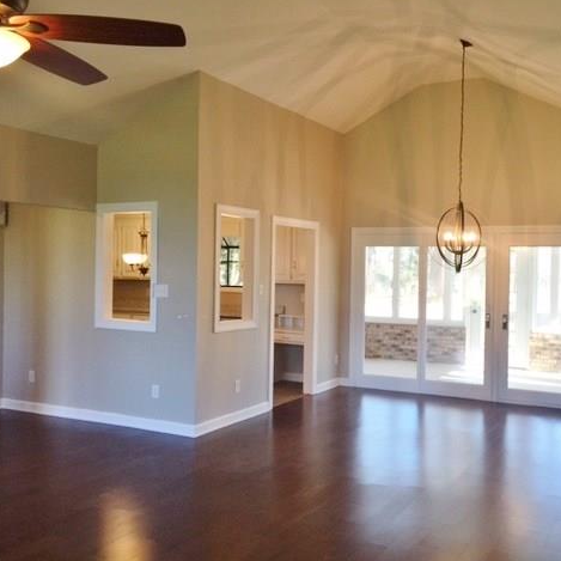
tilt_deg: +0.0
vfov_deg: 47.2
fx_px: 642
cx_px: 336
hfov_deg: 47.0
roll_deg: -1.5
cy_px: 275
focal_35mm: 35
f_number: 2.2
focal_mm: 4.15
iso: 32
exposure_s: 1/40
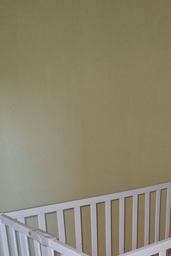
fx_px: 363
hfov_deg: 25.9
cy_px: 259
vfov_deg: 35.1
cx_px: 141
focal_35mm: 51
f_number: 1.8
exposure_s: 1/100
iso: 800
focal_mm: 5.4
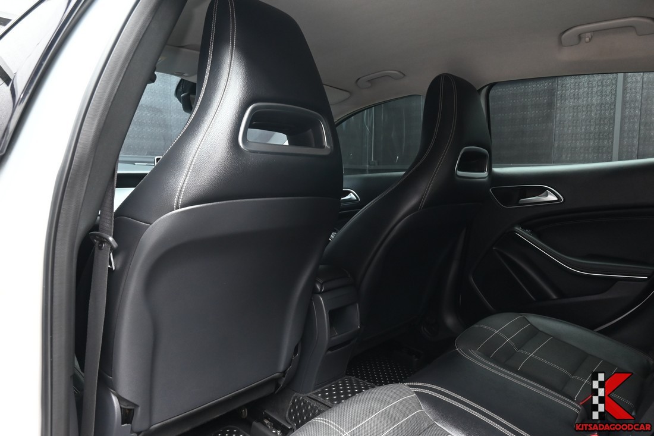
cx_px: 327
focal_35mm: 24
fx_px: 436
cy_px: 218
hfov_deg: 73.8
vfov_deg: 53.1
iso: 800
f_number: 5.6
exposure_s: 1/20
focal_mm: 16
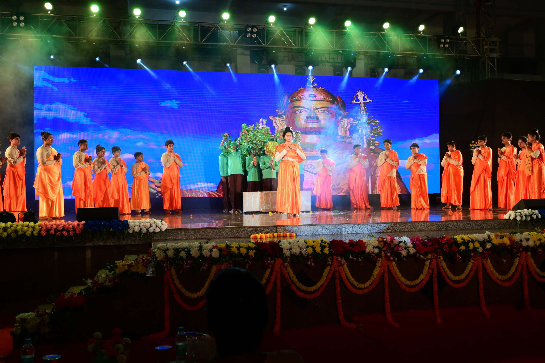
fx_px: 529
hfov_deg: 54.5
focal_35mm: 35
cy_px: 182
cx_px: 272
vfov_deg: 37.8
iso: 4000
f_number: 7.1
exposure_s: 1/320
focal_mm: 35
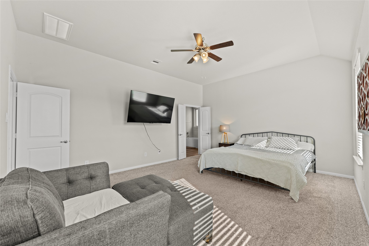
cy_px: 123
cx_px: 184
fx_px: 143
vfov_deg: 81.2
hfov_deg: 104.3
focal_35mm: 14
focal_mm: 14
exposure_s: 1/13
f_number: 8
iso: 400
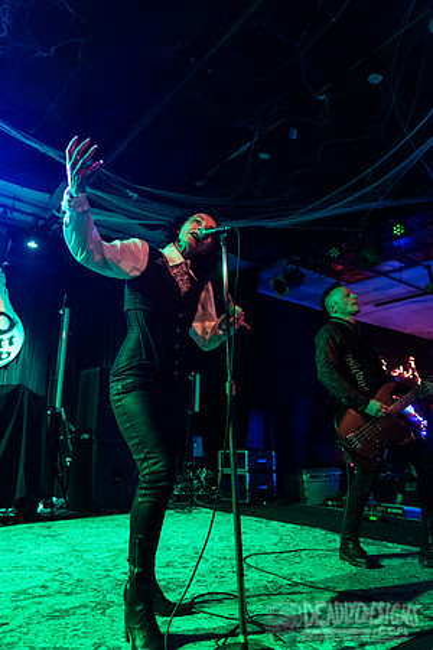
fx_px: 469
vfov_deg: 69.4
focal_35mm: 26
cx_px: 216
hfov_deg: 49.6
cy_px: 325
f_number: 3.2
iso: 3200
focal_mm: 26
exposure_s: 1/100
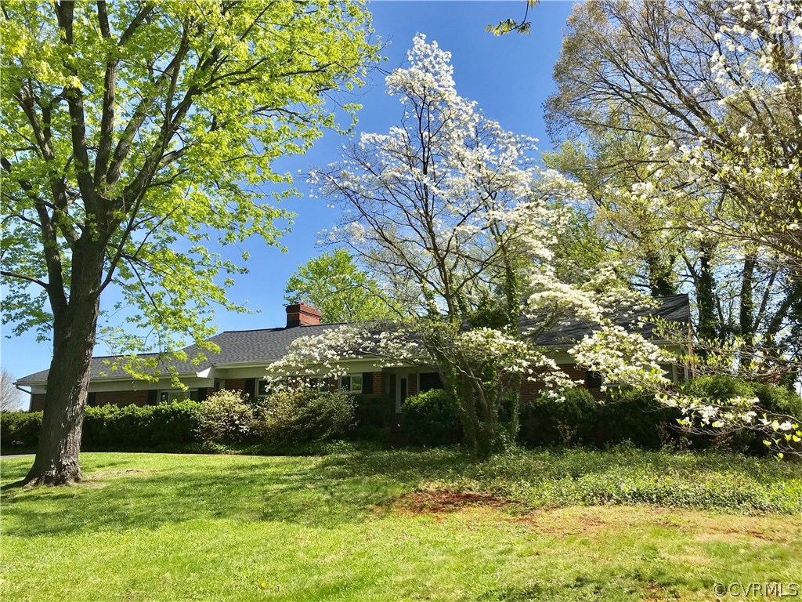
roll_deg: -0.1
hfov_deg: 63.4
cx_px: 401
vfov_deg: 49.7
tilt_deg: +12.6
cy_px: 301
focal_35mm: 28
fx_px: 649
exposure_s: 1/1709
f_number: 1.8
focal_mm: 3.99
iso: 20
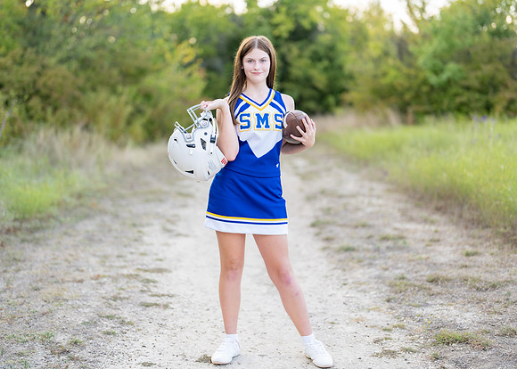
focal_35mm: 56
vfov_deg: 25.1
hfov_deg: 34.7
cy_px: 171
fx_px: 828
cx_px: 260
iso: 100
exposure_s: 1/500
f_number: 1.2
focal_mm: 50
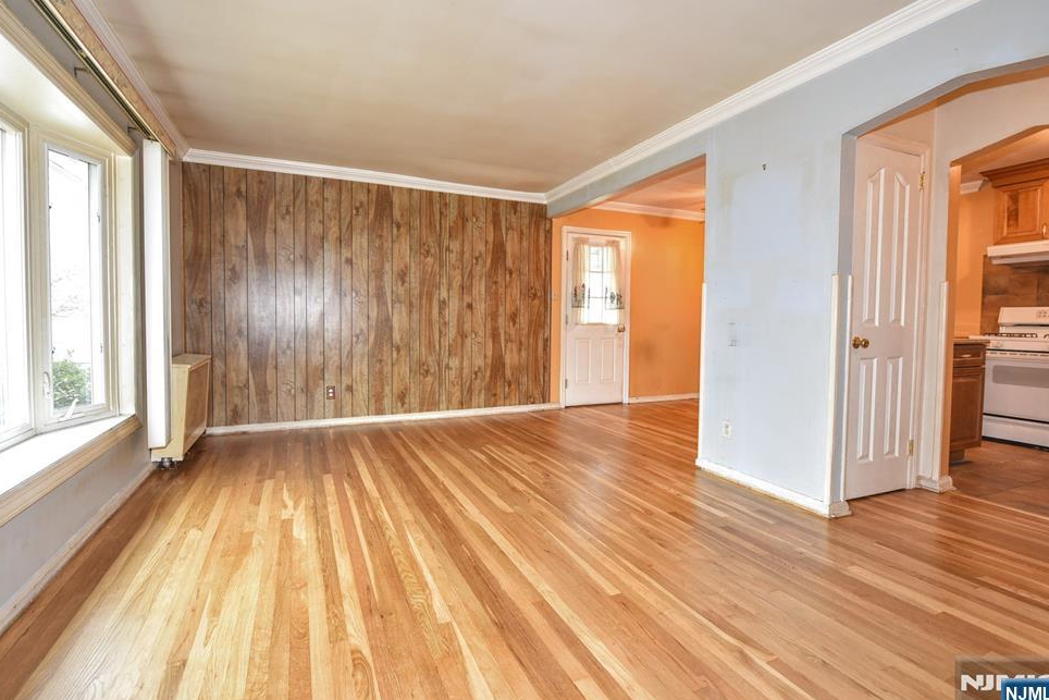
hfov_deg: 93.2
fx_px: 495
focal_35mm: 17
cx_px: 509
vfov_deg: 70.4
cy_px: 337
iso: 800
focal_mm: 16
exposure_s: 1/60
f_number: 4
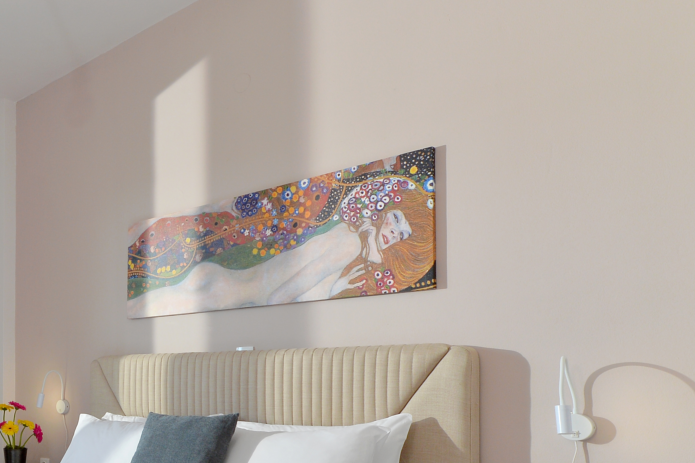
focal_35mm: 34
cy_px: 365
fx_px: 656
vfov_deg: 37.6
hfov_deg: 46.8
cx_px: 4
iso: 200
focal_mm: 16
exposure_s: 1/80
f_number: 8
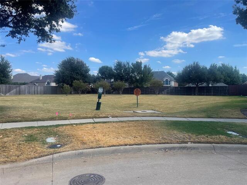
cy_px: 92
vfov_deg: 53.1
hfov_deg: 67.3
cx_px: 124
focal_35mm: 26
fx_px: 186
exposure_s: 1/2564
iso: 32
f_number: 1.6
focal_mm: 4.2
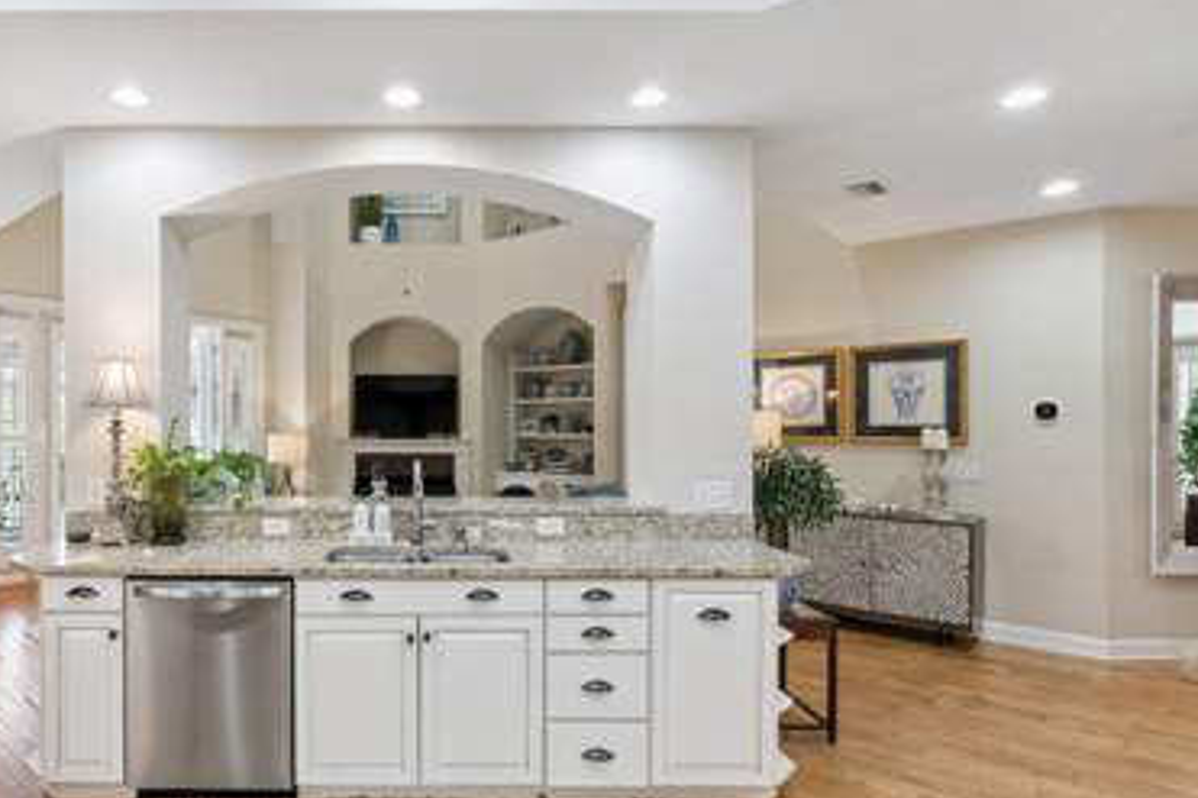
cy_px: 449
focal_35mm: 22
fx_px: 732
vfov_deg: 57.0
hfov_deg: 76.7
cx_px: 426
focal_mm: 17
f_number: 8
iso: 250
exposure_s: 1/2.5
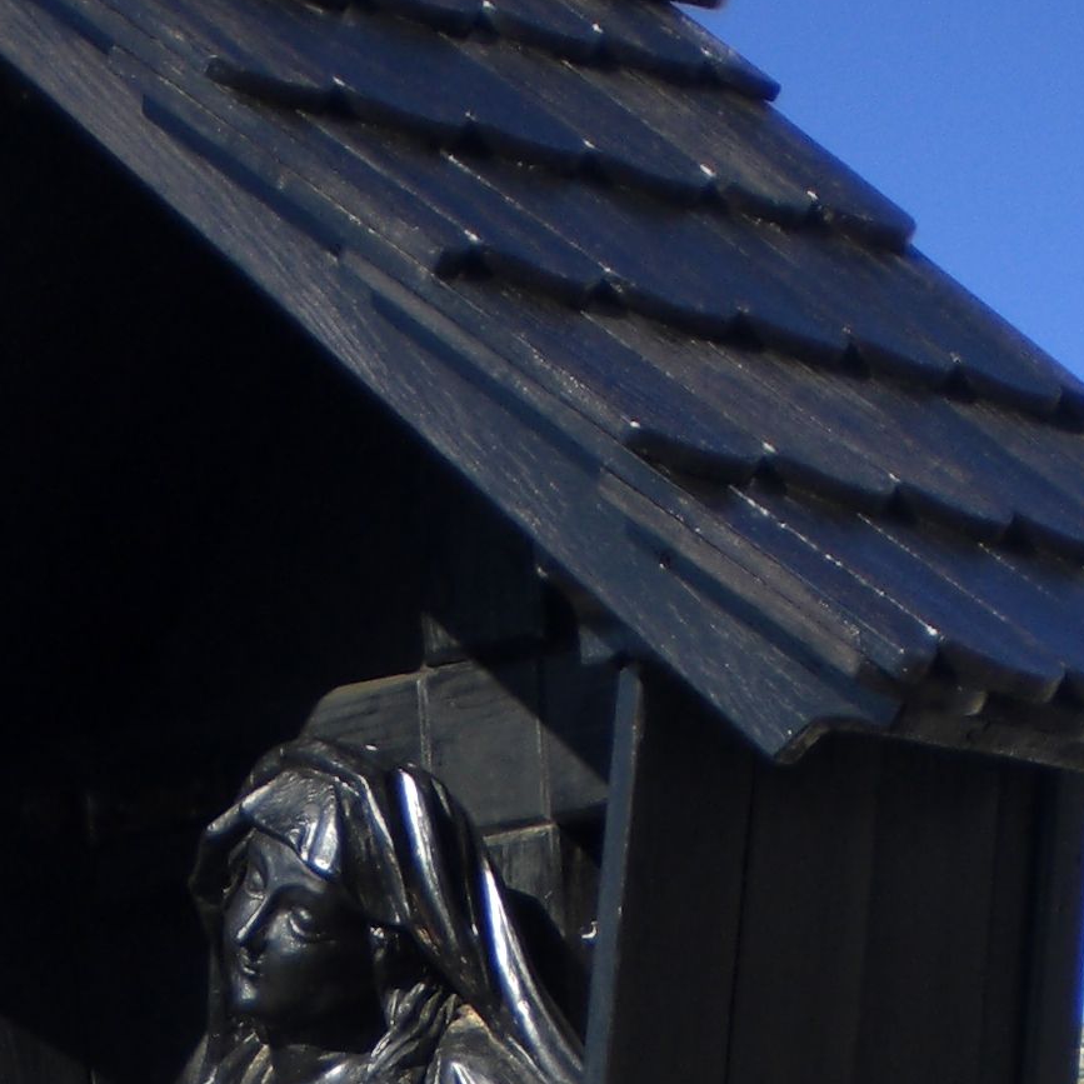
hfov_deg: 14.6
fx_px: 4216
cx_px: 220
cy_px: 1474
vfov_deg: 14.0
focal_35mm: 119
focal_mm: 6.3
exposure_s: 1/400
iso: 50
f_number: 3.1
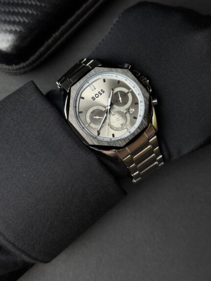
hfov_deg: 30.3
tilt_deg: -82.8
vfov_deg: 39.6
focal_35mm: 48
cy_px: 140
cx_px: 106
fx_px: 390
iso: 64
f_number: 1.78
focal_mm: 6.76
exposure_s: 1/304
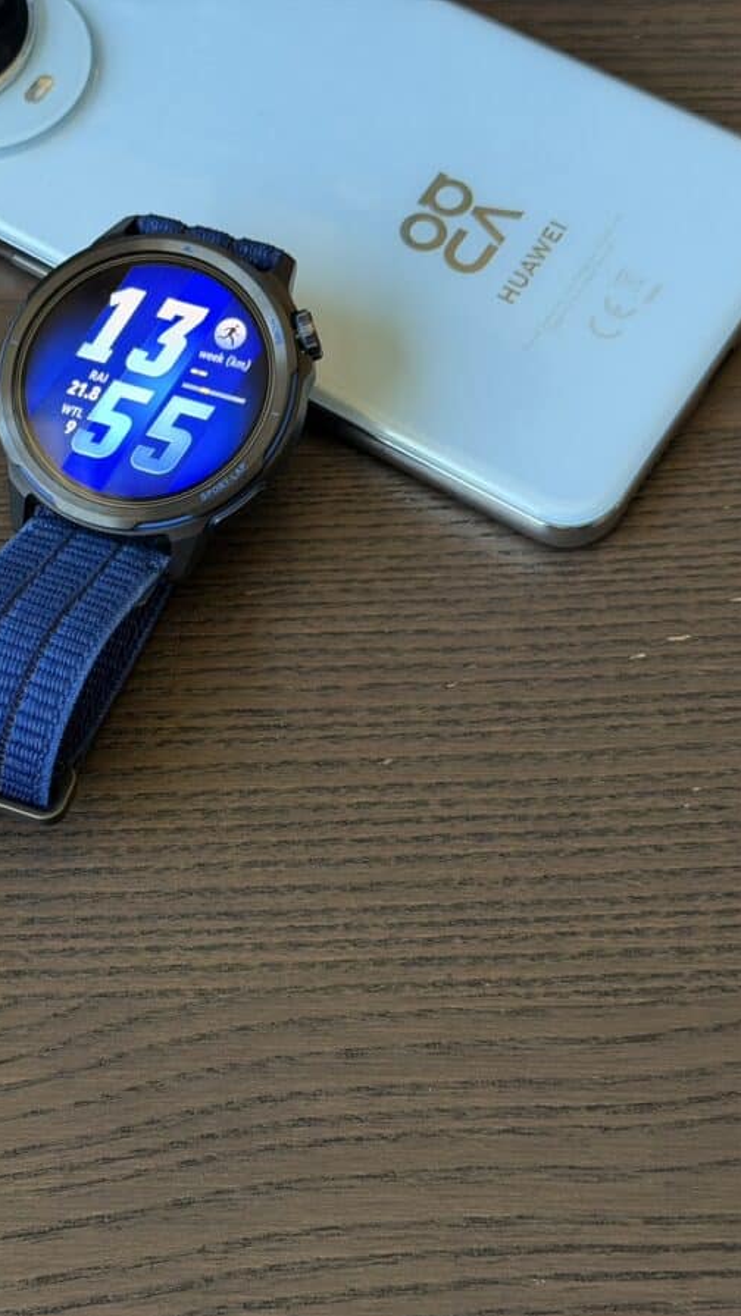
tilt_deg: -62.2
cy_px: 659
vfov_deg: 30.2
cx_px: 75
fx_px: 2445
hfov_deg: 17.0
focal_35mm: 70
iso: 100
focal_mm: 6.76
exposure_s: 1/74
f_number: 1.78
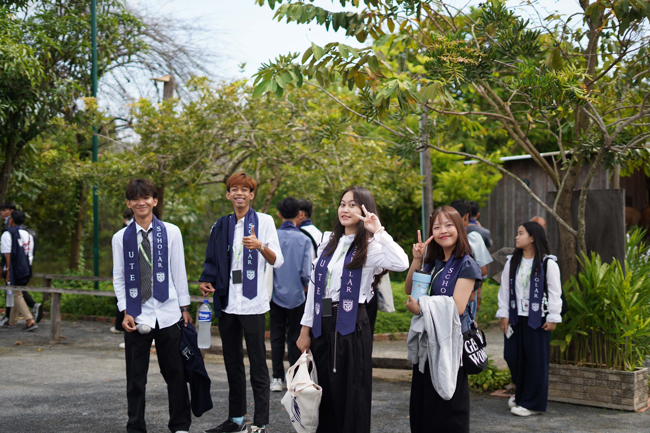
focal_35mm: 50
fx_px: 903
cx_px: 325
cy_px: 216
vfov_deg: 27.0
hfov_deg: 39.6
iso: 160
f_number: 1.8
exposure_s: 1/4000
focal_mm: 50
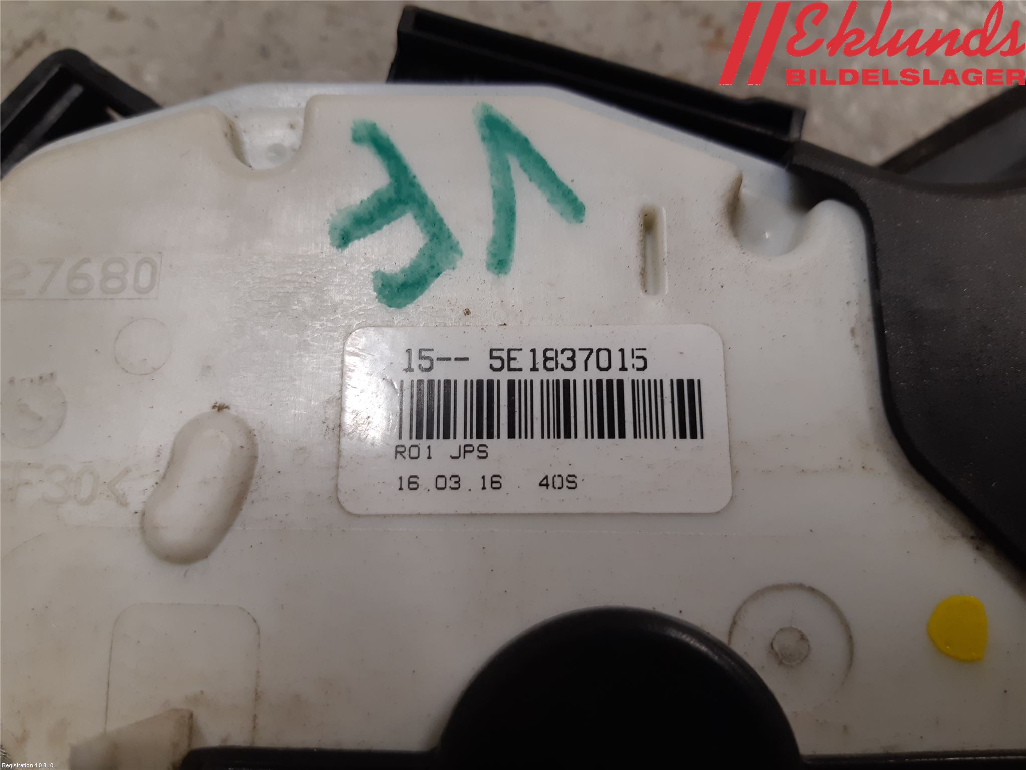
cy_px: 385
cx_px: 513
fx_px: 771
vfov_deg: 53.1
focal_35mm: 26
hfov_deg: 67.3
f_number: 1.7
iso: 80
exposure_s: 1/50
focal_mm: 3.93
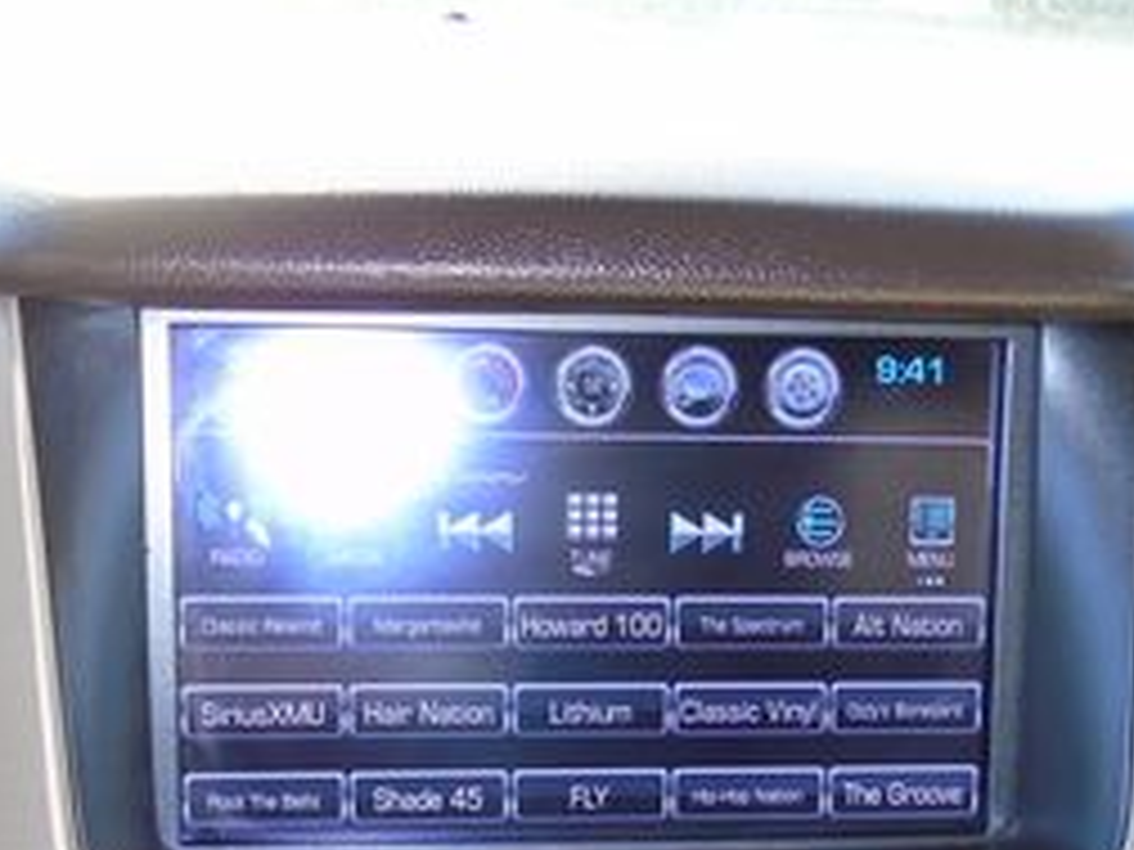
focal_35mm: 66
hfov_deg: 29.4
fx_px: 2162
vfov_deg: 21.4
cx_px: 594
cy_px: 877
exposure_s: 1/60
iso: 100
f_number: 3.2
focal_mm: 4.6
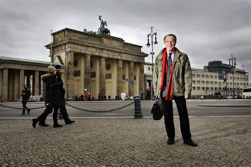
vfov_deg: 38.8
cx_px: 126
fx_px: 237
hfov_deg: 55.8
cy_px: 84
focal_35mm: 34
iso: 250
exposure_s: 1/250
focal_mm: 34
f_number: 7.1
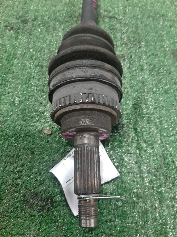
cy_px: 118
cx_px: 88
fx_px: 177
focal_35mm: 26
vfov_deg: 67.3
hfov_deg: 53.1
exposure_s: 1/33
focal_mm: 3.93
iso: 197
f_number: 1.7
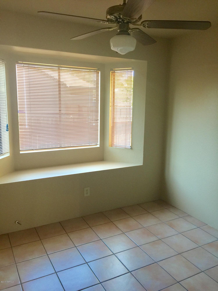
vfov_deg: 61.7
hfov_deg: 48.2
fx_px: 244
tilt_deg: -8.6
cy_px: 146
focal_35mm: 29
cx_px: 109
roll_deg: -0.9
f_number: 2.2
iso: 40
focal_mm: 4.15
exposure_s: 1/30
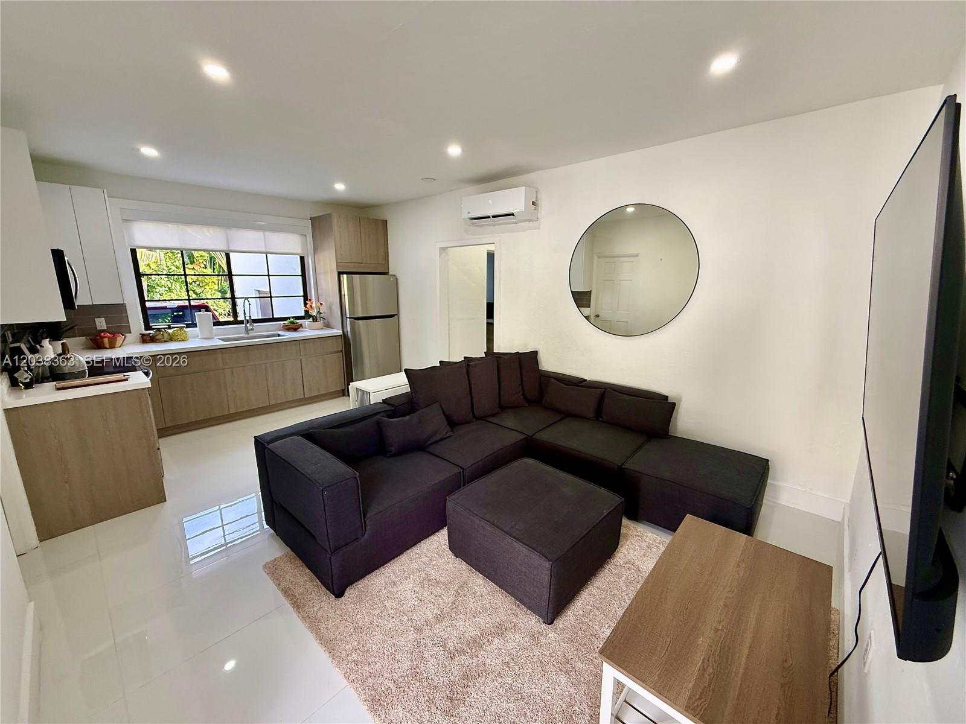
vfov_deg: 85.7
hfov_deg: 102.1
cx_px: 483
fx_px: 391
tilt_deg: -13.0
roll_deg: -0.6
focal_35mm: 14
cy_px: 362
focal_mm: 2.22
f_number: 2.2
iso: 160
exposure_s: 1/99
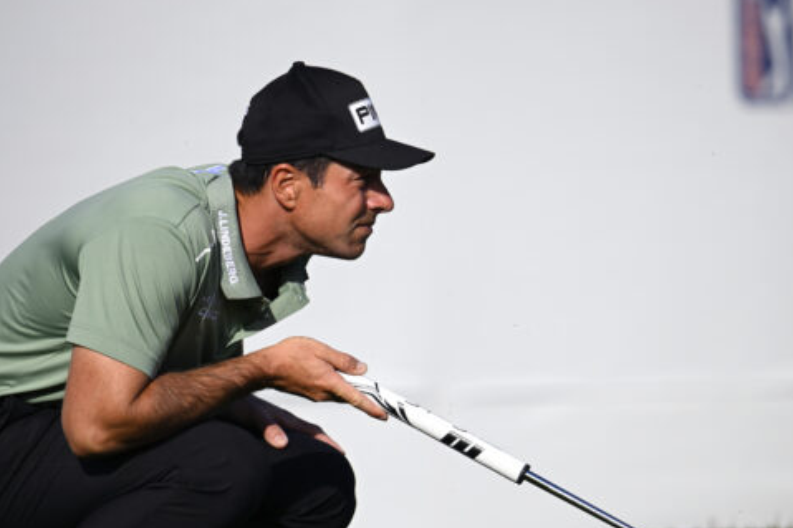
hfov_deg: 3.3
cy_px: 379
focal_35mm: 626
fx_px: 13784
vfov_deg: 2.2
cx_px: 445
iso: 200
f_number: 5
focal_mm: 400
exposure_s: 1/2000
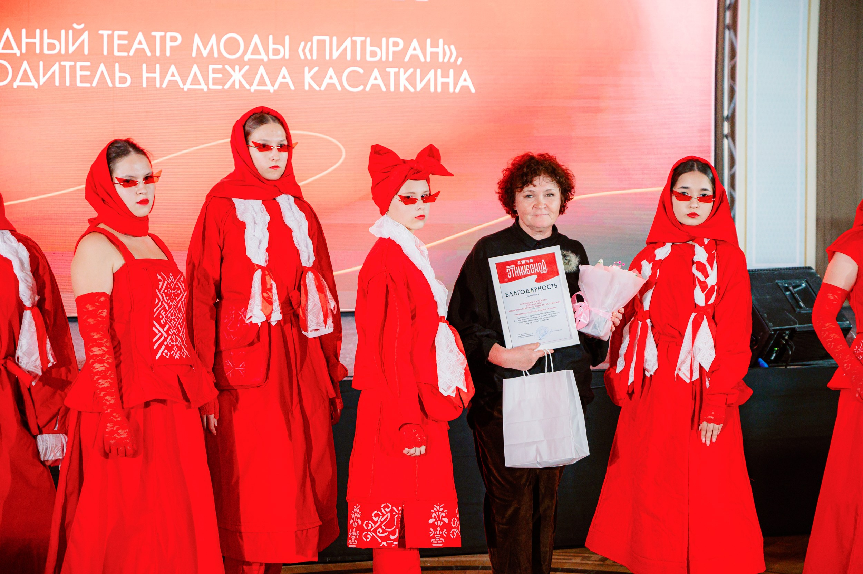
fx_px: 1677
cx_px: 432
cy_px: 287
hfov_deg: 28.9
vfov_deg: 19.4
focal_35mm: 70
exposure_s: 1/160
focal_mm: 70
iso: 3200
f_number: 4
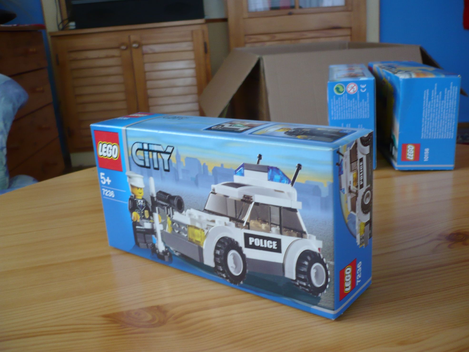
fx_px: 474
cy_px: 176
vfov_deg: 40.7
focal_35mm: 35
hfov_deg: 52.6
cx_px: 234
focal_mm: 5.8
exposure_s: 1/25
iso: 100
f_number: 2.8
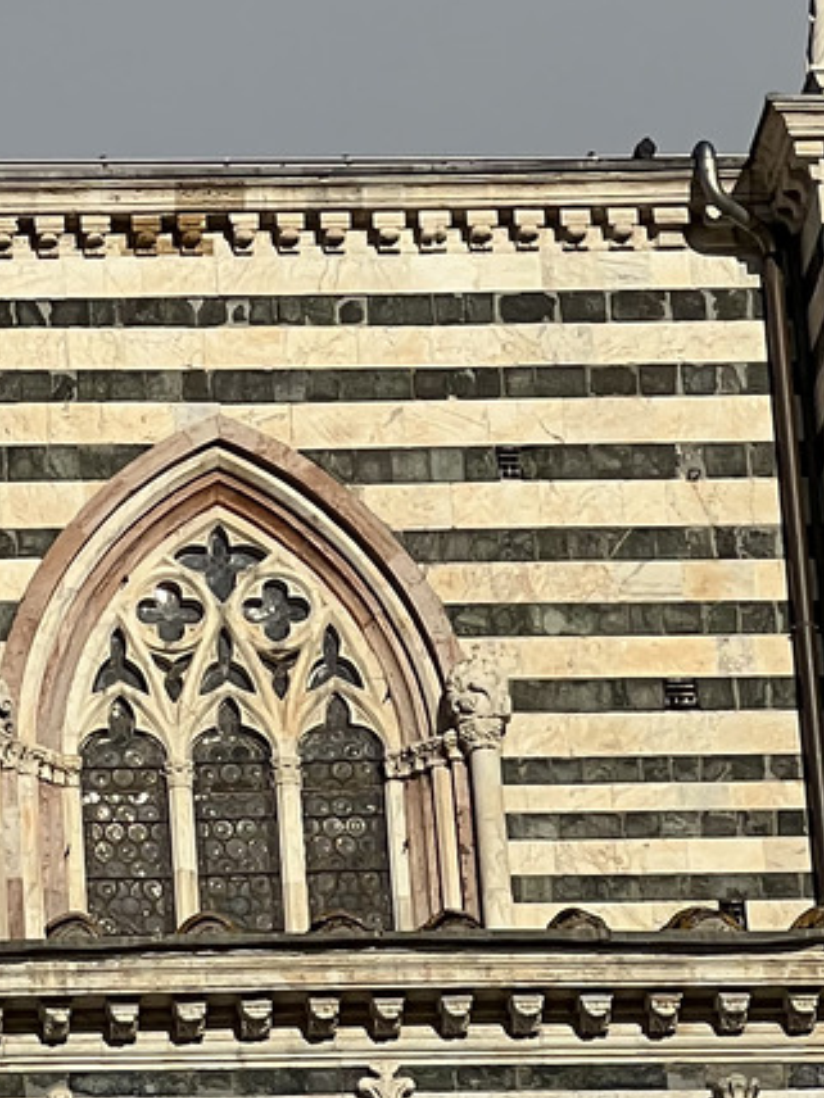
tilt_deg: +28.9
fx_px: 9141
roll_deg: +0.4
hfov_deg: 5.1
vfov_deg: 6.9
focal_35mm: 288
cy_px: 292
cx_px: -691
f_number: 2.8
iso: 32
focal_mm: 9
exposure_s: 1/1206
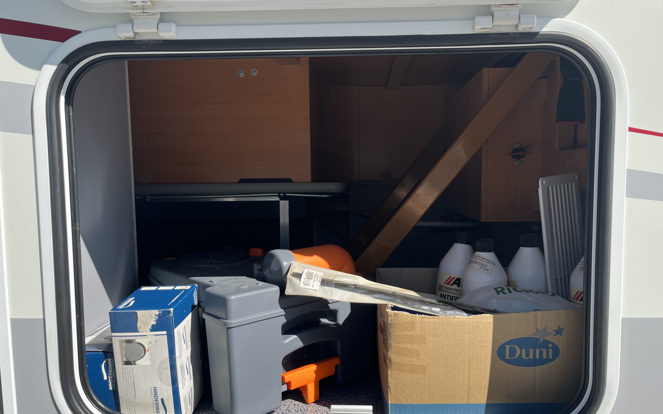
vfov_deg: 44.5
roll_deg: +1.3
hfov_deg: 66.5
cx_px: 337
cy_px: 222
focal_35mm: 28
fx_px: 506
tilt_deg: +0.1
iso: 50
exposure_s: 1/1325
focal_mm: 5.1
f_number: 1.6
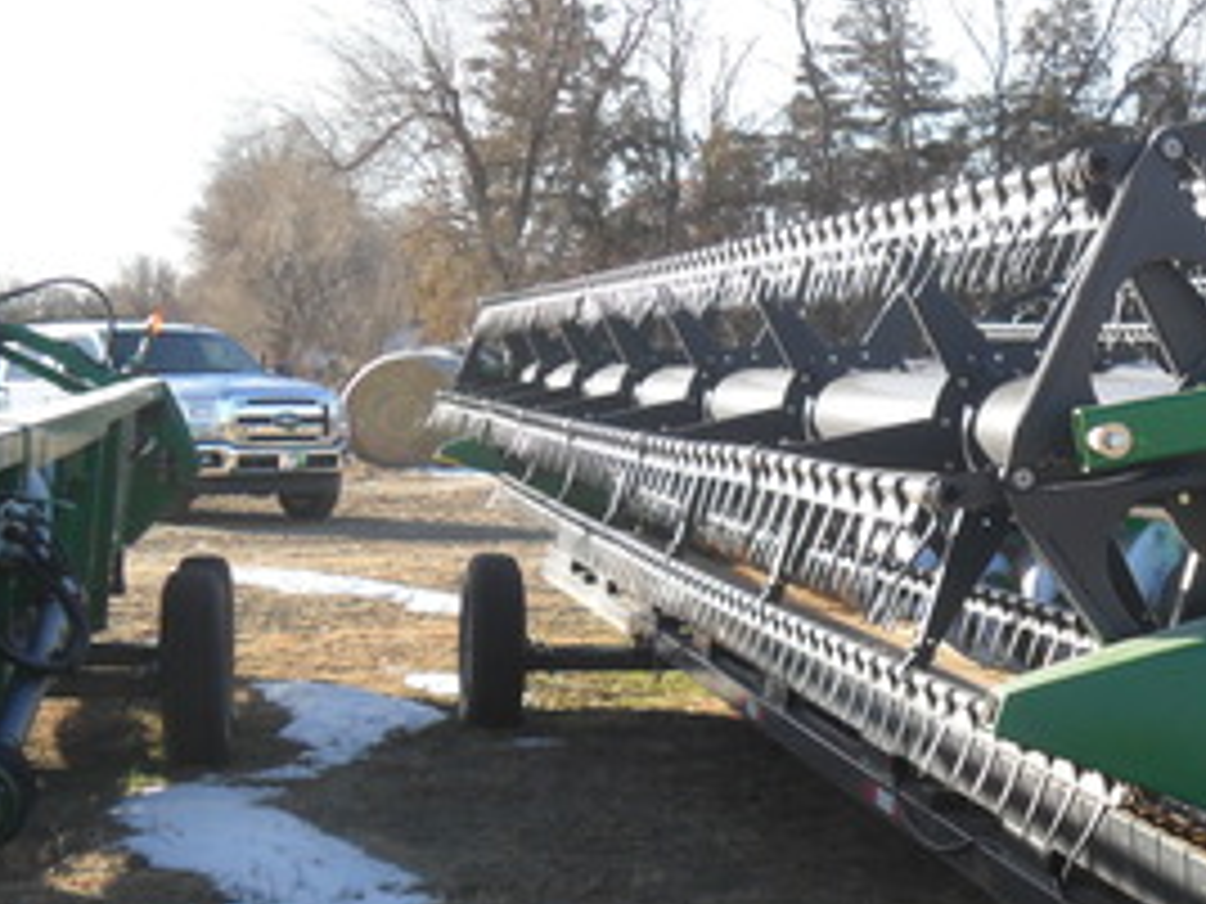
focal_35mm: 71
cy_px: 666
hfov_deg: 26.0
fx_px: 2474
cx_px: 1197
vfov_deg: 20.6
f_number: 3
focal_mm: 6.3
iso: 80
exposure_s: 1/350
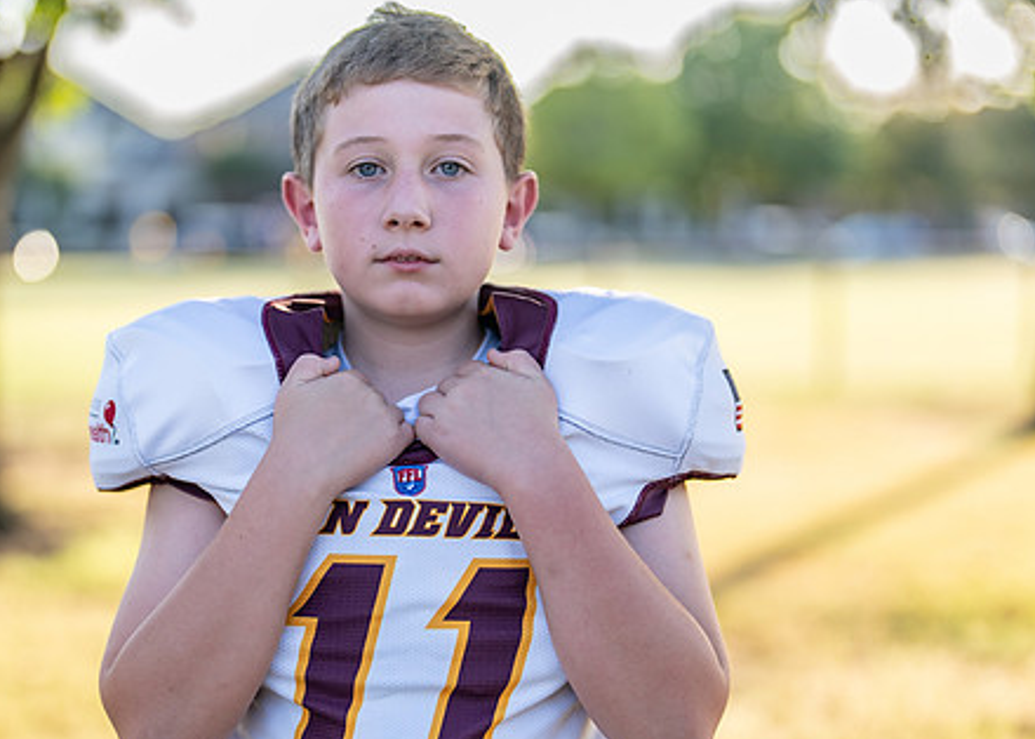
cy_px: 451
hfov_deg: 27.4
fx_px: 2116
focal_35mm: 72
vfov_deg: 19.8
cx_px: 423
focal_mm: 50
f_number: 1.2
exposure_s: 1/1250
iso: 100
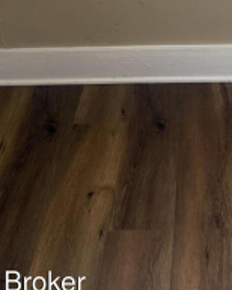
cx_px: 197
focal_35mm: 81
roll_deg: +1.0
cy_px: -174
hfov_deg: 18.7
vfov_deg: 19.7
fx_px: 696
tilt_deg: -12.3
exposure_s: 1/235
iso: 160
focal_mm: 6.76
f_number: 1.78
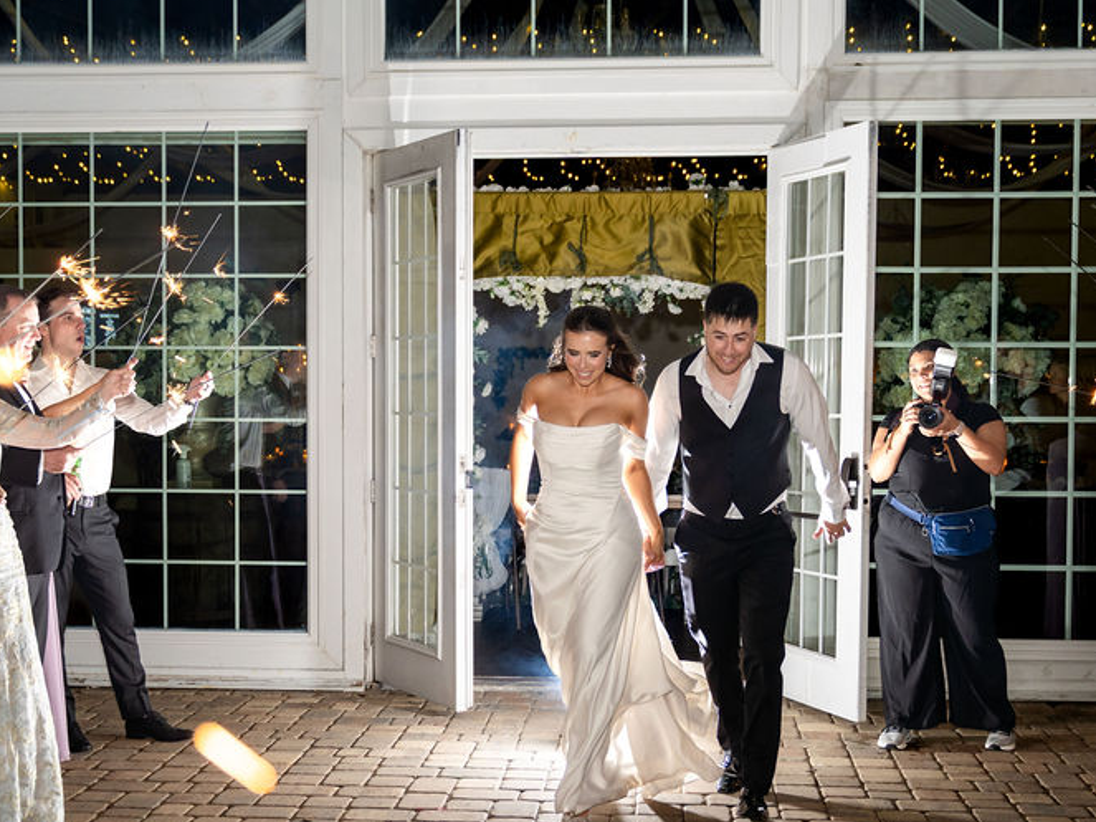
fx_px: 1773
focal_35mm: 56
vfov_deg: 26.0
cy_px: 499
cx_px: 539
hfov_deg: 34.4
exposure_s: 1/60
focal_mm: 36
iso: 500
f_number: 3.2
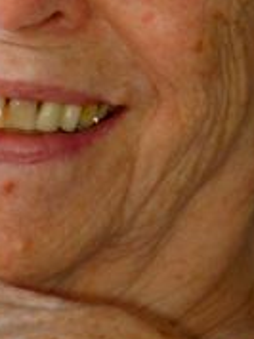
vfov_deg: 6.1
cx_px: 4
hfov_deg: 4.6
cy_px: -124
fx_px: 3177
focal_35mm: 324
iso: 100
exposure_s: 1/100
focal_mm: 13.2
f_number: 4.9
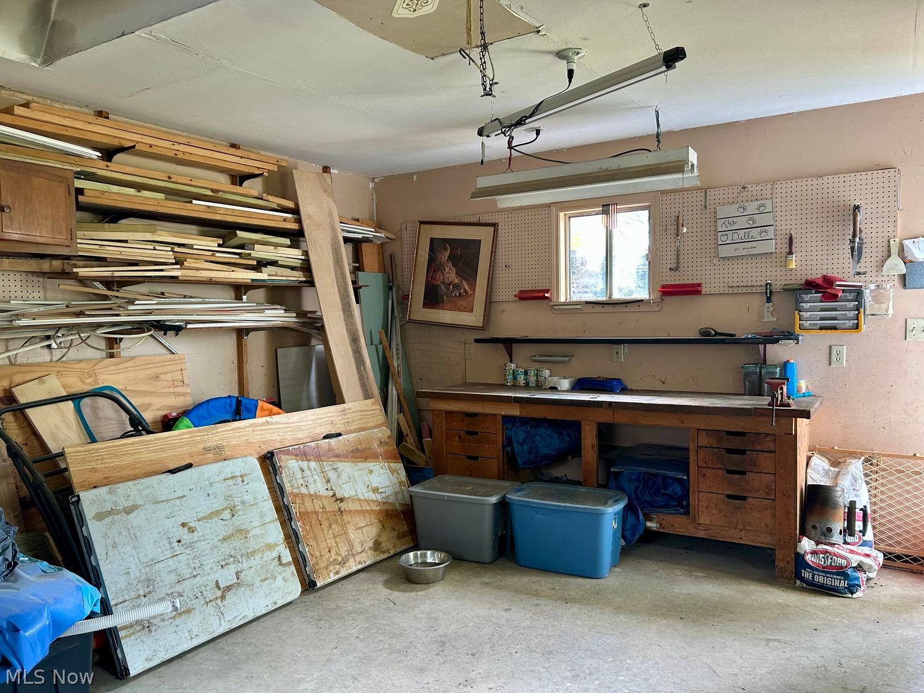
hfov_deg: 67.3
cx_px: 462
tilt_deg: -2.9
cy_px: 346
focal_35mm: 26
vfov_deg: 53.1
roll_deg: +1.5
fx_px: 694
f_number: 1.5
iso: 160
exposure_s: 1/60
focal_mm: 5.7
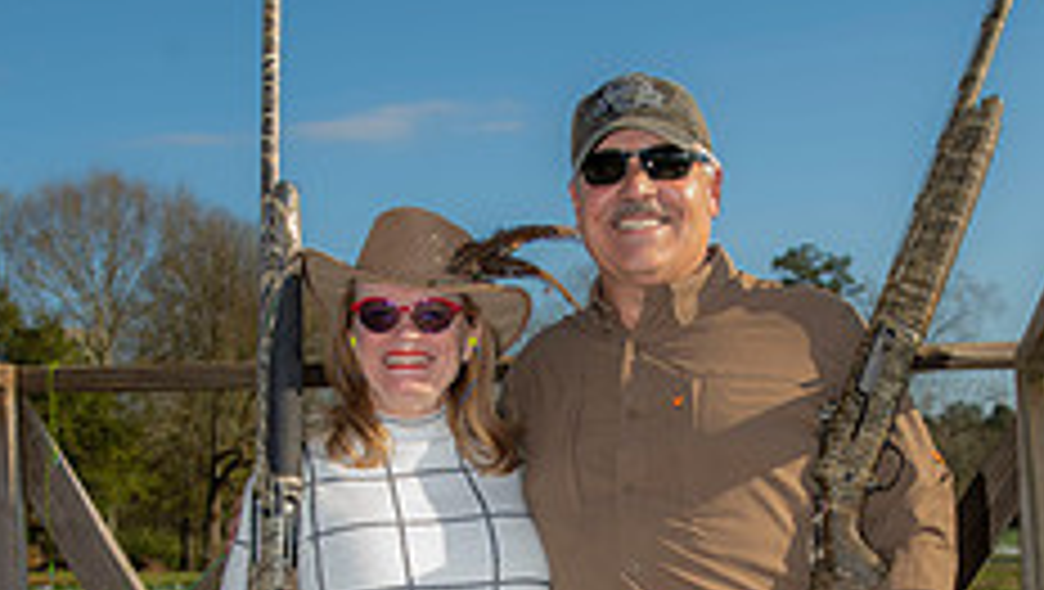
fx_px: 1912
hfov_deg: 30.5
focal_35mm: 69
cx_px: 610
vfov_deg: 16.9
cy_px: 667
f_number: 5.6
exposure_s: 1/250
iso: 50
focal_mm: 34
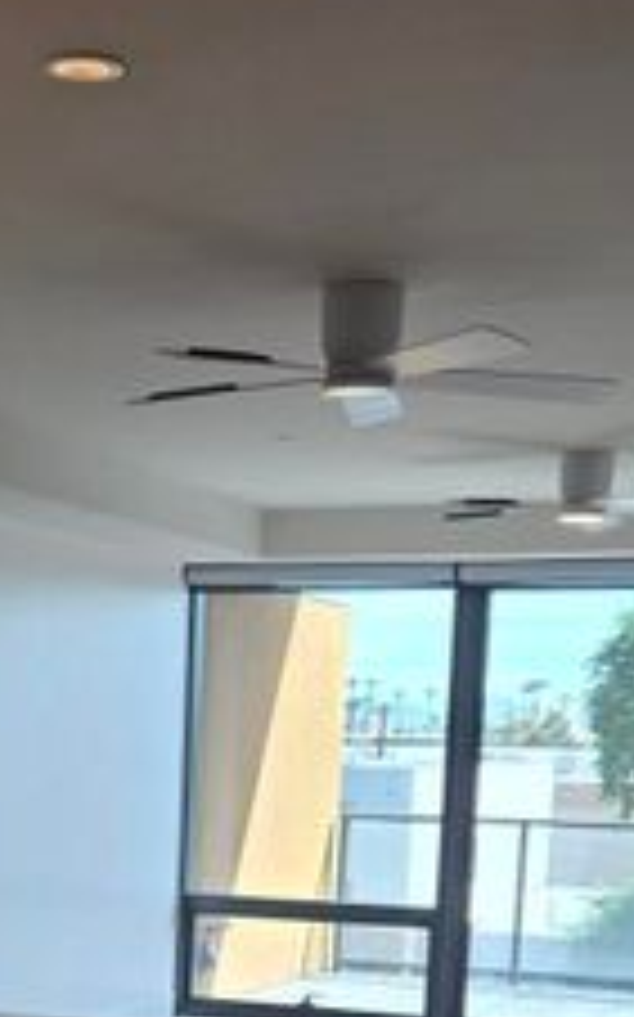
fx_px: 1993
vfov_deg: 27.1
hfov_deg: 17.6
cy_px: 1006
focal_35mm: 72
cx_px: 0
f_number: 1.8
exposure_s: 1/133
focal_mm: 5.4
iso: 25
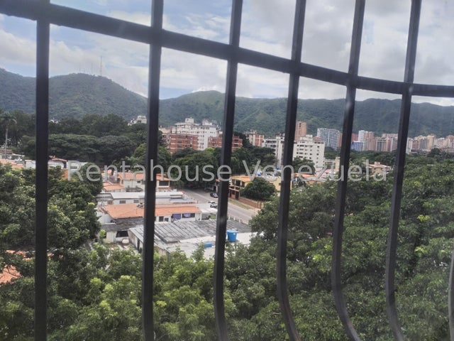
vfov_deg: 48.2
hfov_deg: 61.7
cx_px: 227
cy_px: 170
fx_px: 380
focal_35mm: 29
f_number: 1.8
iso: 100
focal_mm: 4.75
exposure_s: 1/544
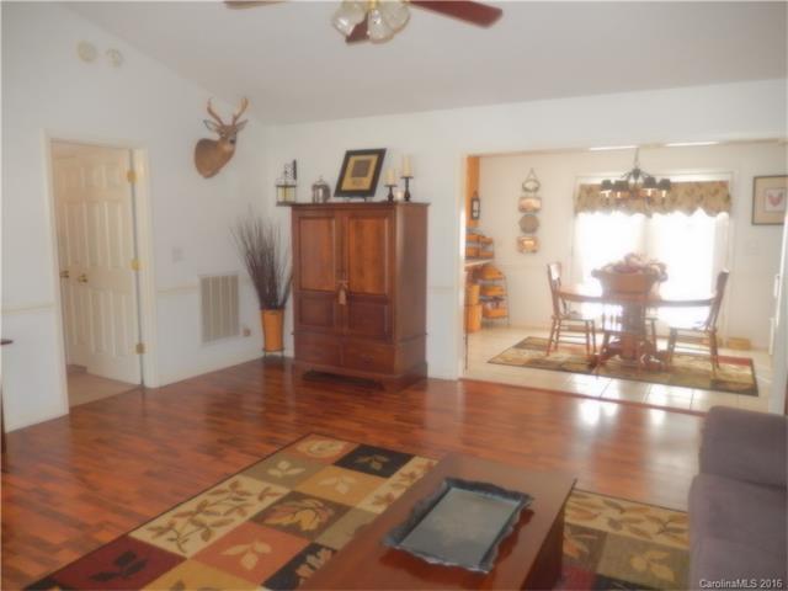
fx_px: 569
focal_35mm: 25
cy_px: 296
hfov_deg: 69.4
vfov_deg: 54.9
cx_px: 394
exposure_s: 1/30
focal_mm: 4.5
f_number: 3.4
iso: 500
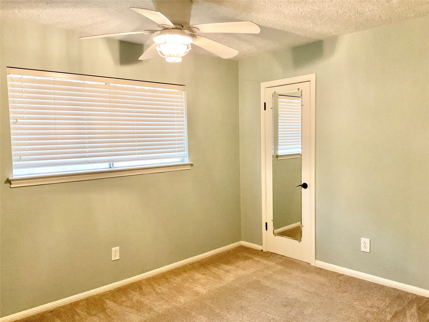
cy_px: 161
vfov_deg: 48.2
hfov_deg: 61.7
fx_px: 359
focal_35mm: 29
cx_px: 214
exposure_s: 1/40
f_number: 1.8
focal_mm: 3
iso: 250
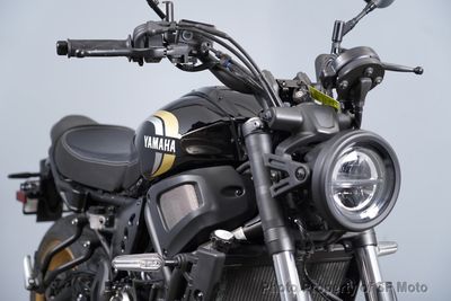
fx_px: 852
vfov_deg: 20.0
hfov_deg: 29.6
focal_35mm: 68
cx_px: 226
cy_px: 150
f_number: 4
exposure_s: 1/100
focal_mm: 68
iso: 1600
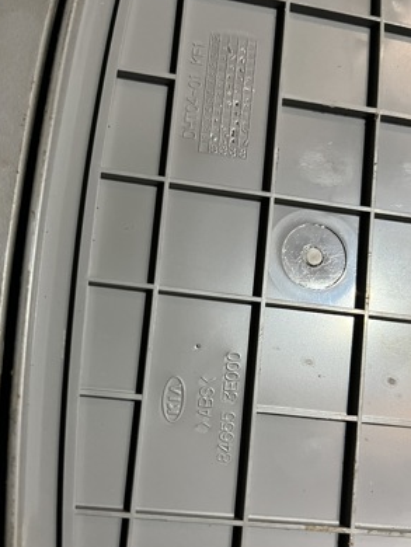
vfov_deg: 56.5
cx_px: 170
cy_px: 321
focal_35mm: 32
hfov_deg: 44.0
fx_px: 506
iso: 500
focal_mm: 5.1
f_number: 1.6
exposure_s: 1/33
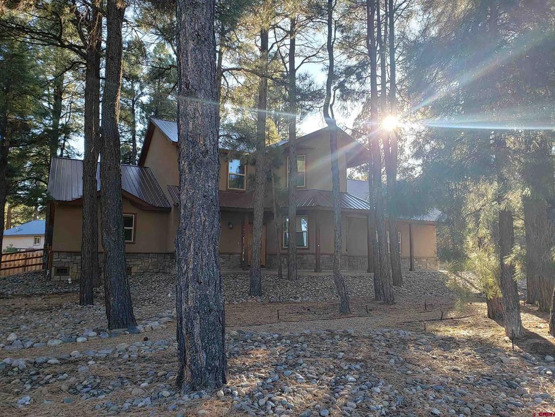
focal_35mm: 26
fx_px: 417
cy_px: 208
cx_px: 278
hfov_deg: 67.3
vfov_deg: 53.1
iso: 50
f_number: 2.4
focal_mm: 4.3
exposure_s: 1/154
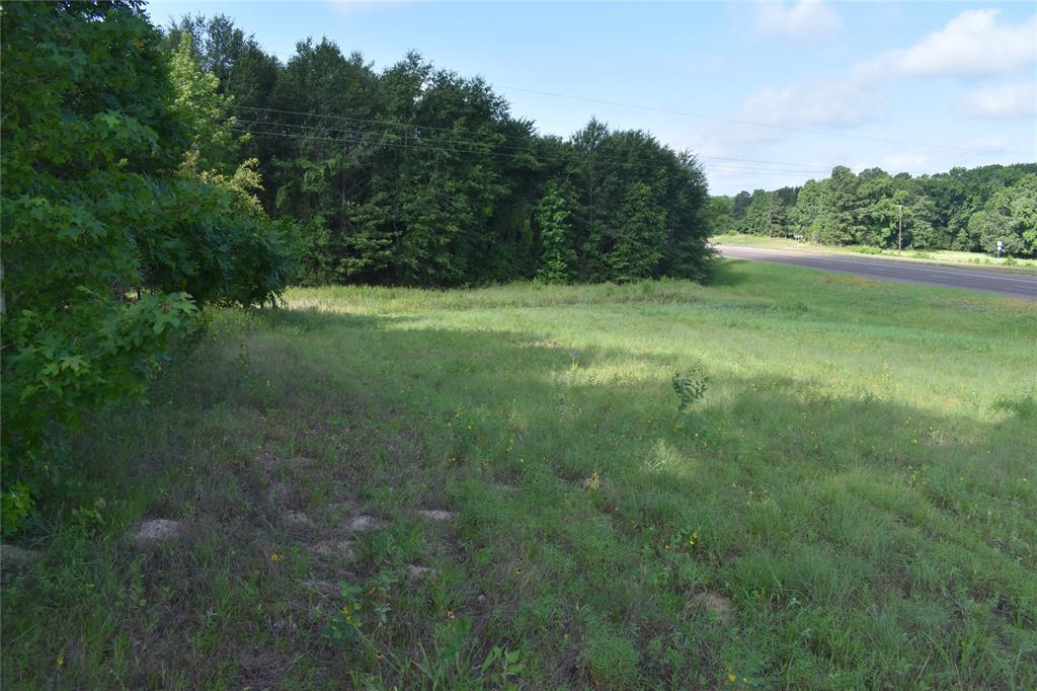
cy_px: 346
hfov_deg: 67.4
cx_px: 518
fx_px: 777
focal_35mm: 27
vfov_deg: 47.9
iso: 250
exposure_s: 1/250
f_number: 8
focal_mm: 18
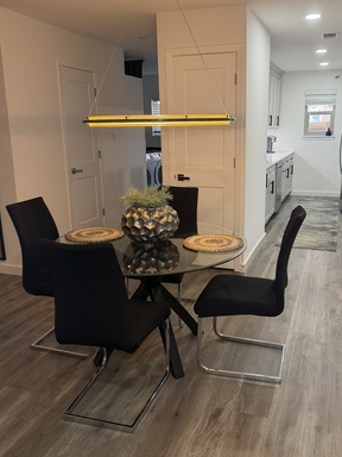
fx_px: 395
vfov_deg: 59.9
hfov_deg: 46.6
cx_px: 200
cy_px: 220
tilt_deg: -11.7
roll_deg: -0.6
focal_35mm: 30
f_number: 1.78
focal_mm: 6.76
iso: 160
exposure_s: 1/60
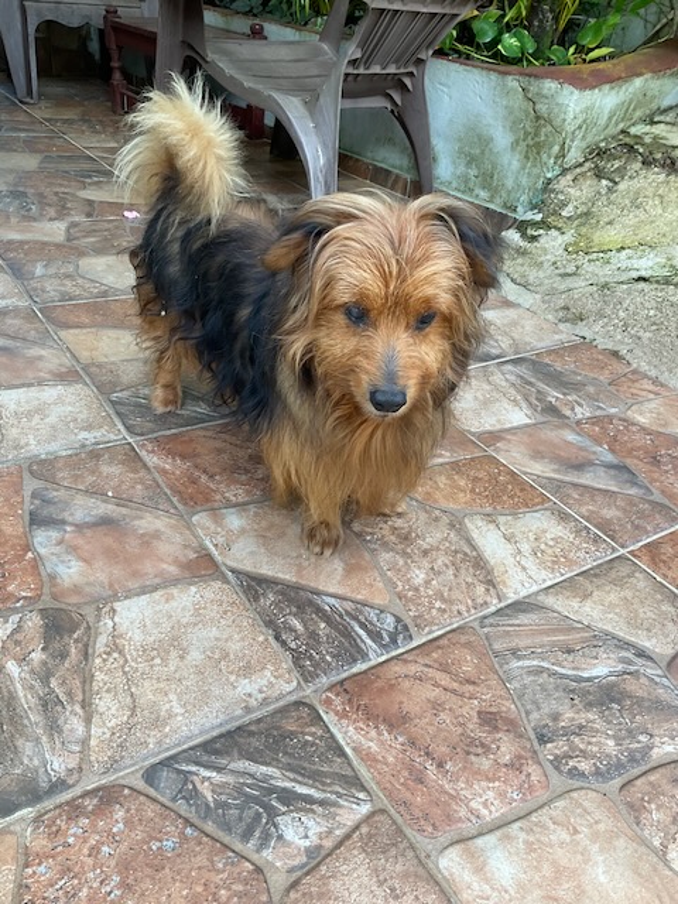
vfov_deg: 61.7
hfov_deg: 48.2
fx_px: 757
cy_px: 452
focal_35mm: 29
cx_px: 339
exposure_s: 1/120
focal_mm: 3
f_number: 1.8
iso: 25
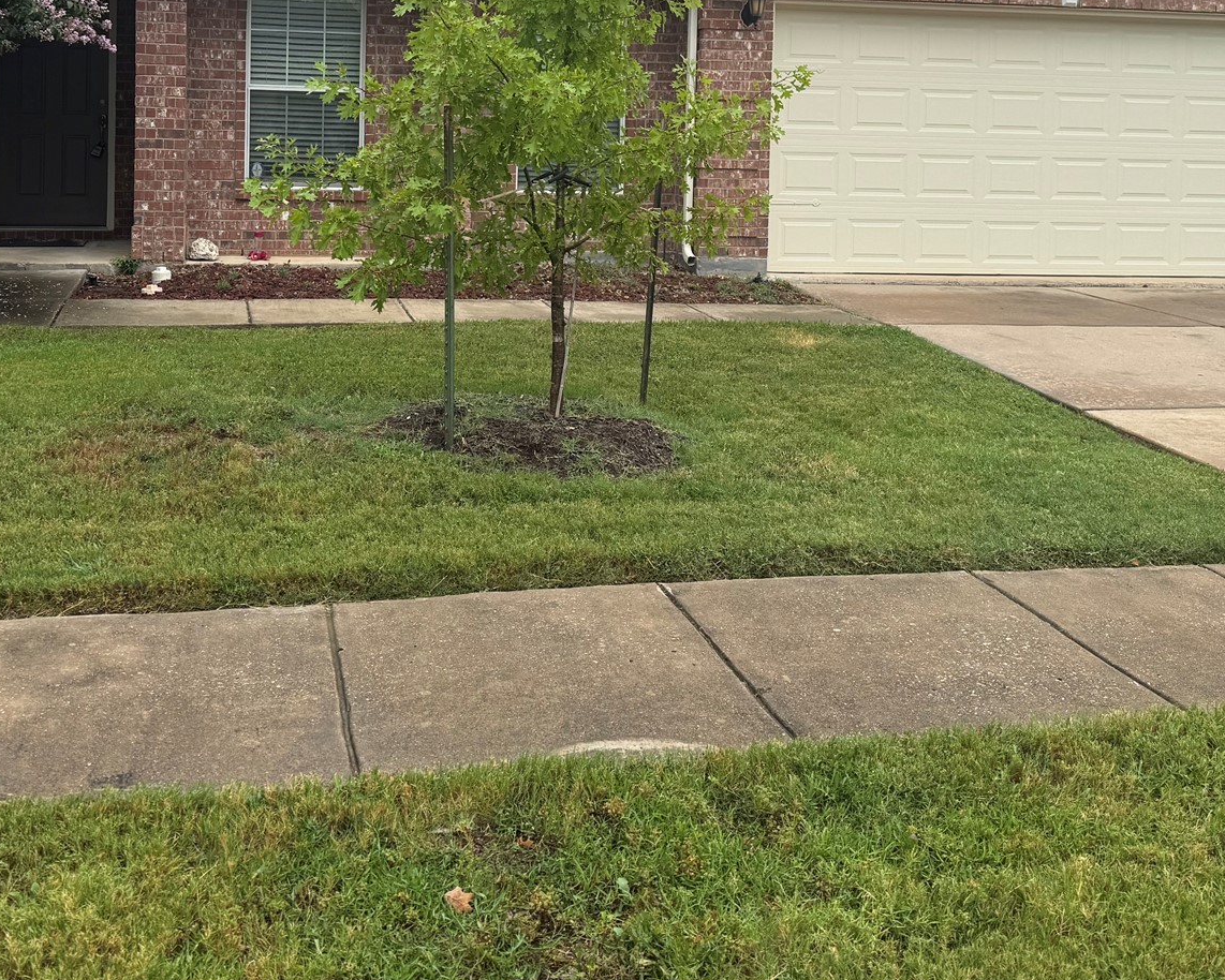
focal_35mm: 42
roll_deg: -1.5
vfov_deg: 34.4
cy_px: 168
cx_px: 538
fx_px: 1523
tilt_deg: -1.1
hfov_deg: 43.7
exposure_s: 1/1456
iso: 80
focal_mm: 6.76
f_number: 1.78
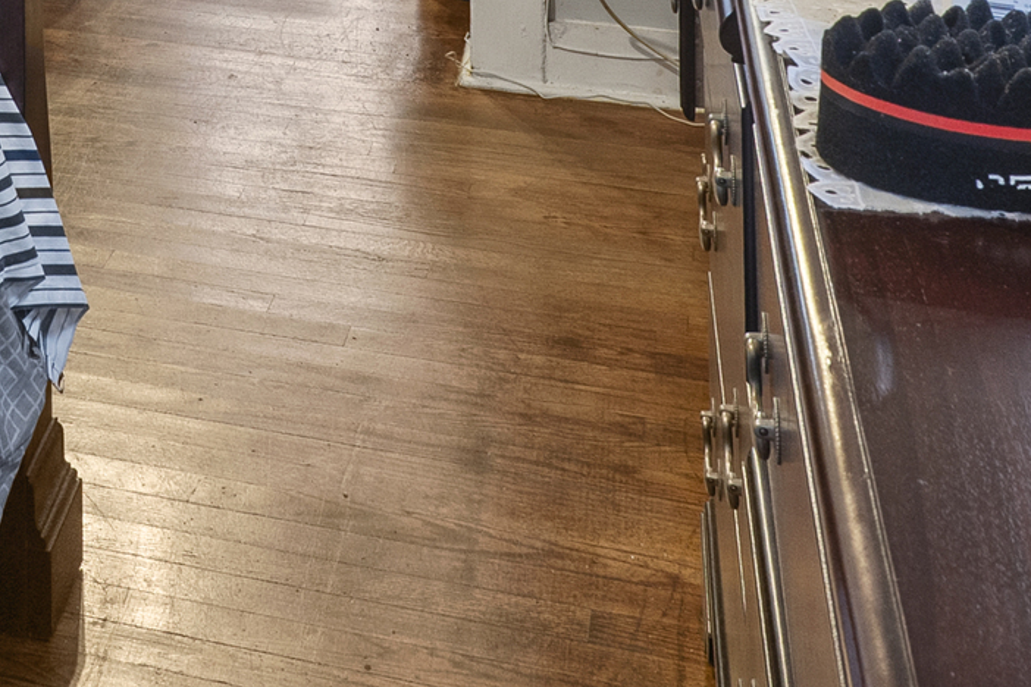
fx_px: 2067
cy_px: -603
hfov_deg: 26.0
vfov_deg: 15.7
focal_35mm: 72
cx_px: -90
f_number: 5.6
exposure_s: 1
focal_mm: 11
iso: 125
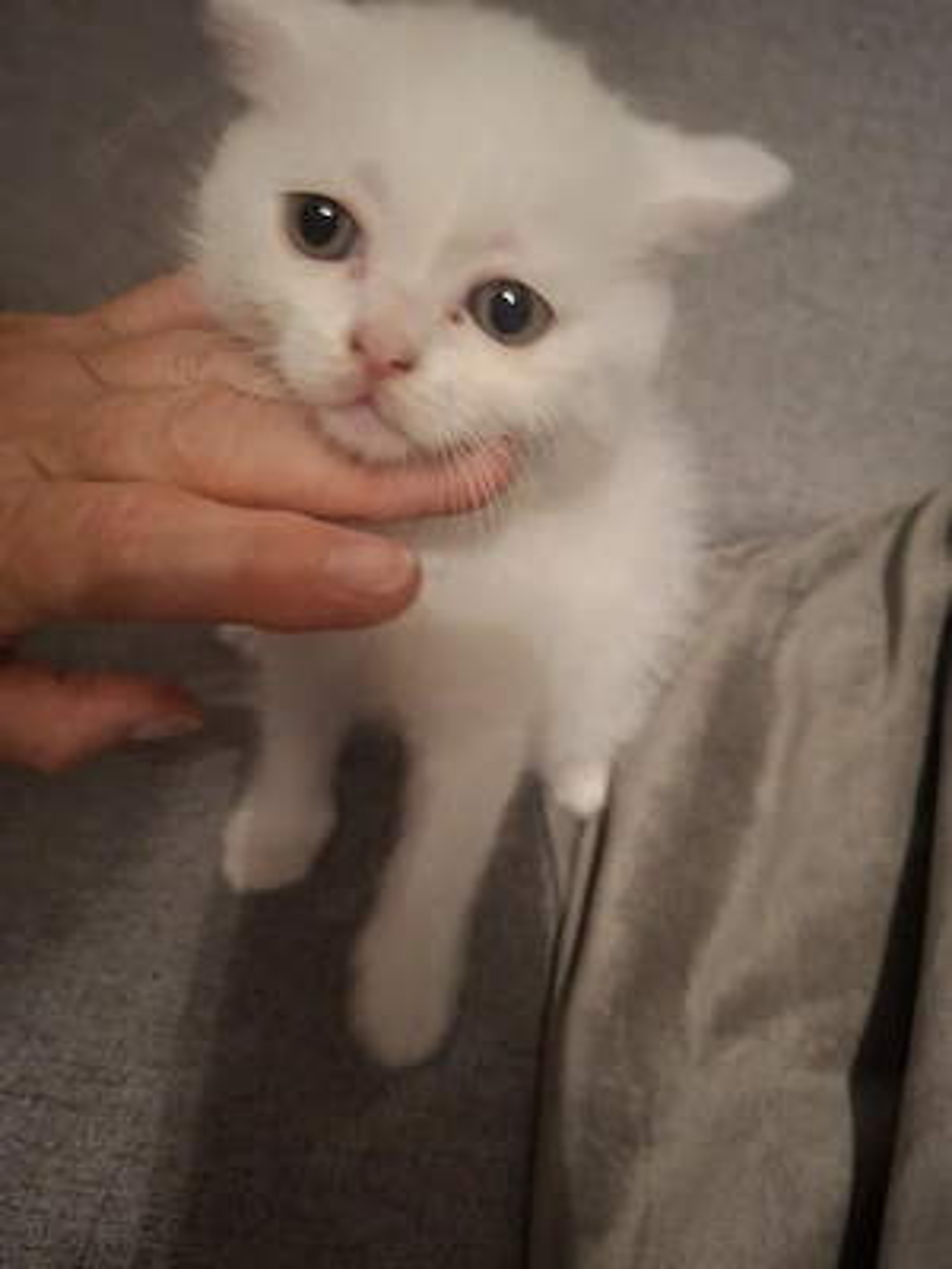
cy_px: 634
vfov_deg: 73.9
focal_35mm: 23
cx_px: 476
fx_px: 843
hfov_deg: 58.9
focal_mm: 5.54
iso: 1250
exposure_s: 1/20
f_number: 1.8
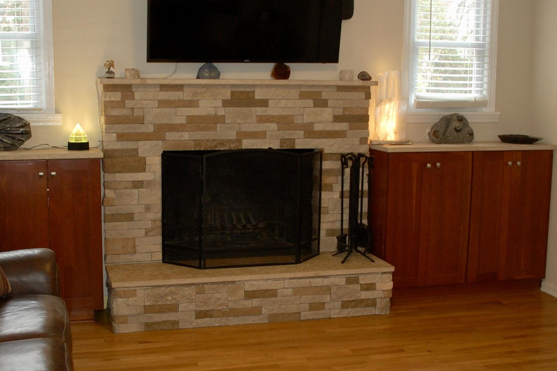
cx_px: 239
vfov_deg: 28.0
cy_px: 203
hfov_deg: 41.0
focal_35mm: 48
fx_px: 742
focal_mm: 18
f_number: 3.5
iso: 400
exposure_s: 1/60
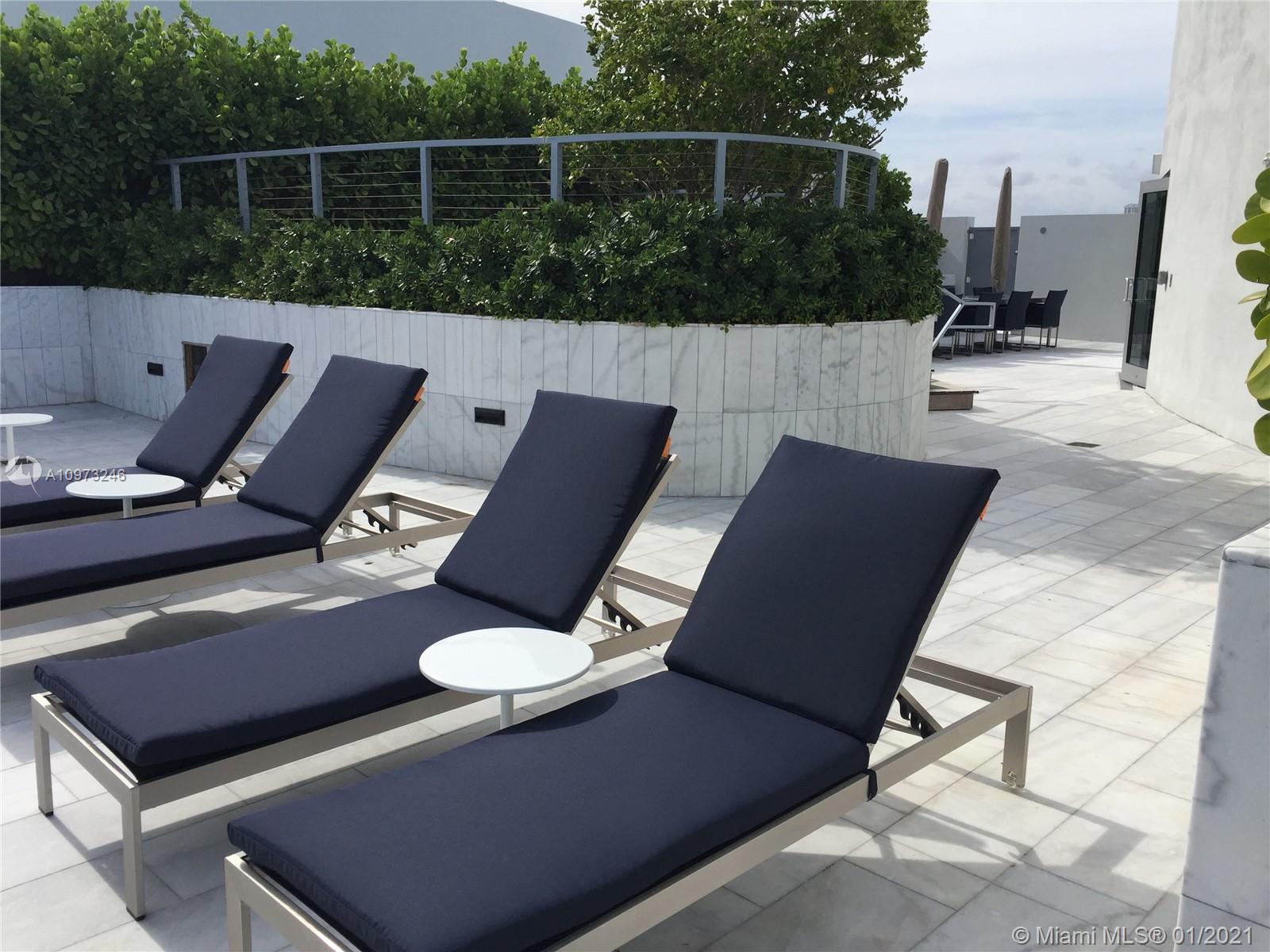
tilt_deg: -11.3
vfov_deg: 48.2
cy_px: 476
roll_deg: -0.9
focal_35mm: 29
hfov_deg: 61.7
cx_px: 635
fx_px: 1064
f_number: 2.2
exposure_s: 1/2083
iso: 32
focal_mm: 4.15
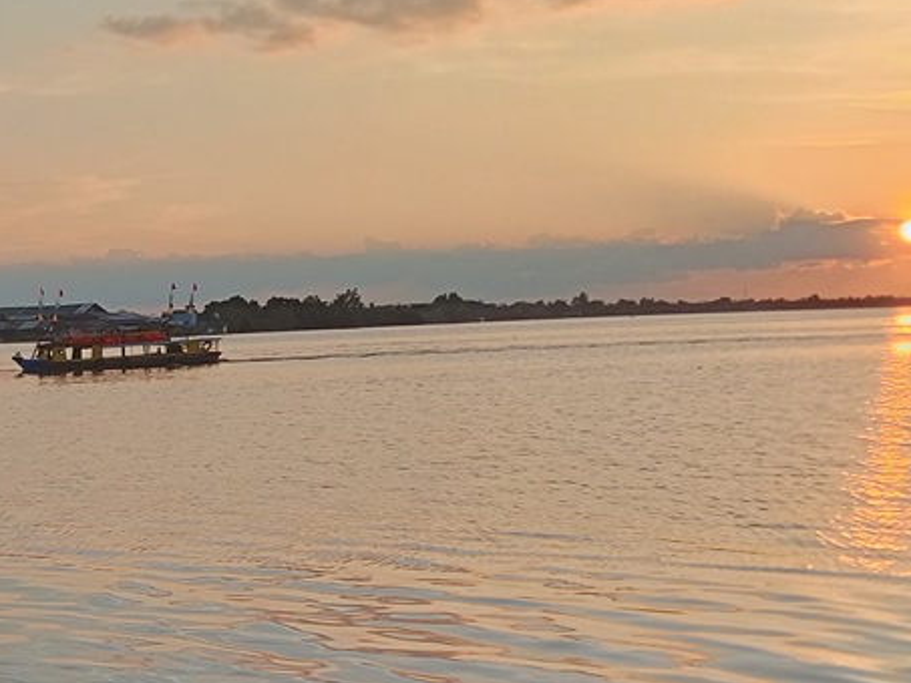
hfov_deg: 28.8
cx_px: 52
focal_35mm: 64
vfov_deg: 21.8
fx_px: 1685
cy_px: 745
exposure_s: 1/393
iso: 50
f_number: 1.8
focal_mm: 3.98
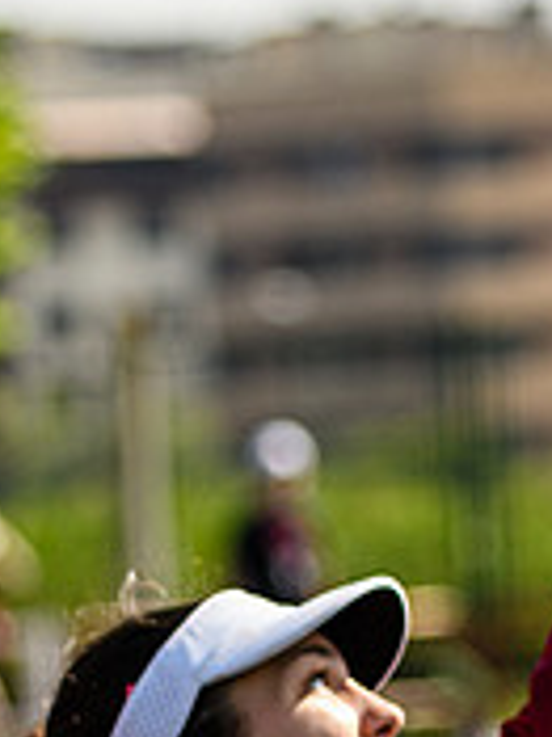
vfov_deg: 3.0
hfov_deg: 2.2
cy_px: 542
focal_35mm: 664
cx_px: 1054
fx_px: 14135
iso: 125
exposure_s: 1/1000
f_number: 3.2
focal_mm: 102
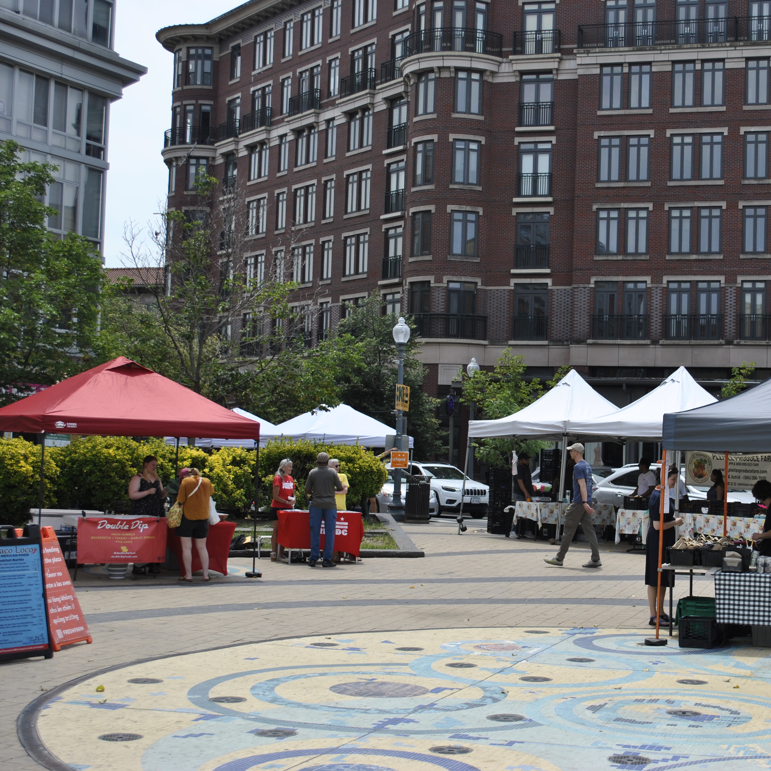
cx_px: 569
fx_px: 1402
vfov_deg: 30.7
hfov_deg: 30.3
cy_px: 383
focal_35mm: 56
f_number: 5
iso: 100
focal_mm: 29
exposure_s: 1/640
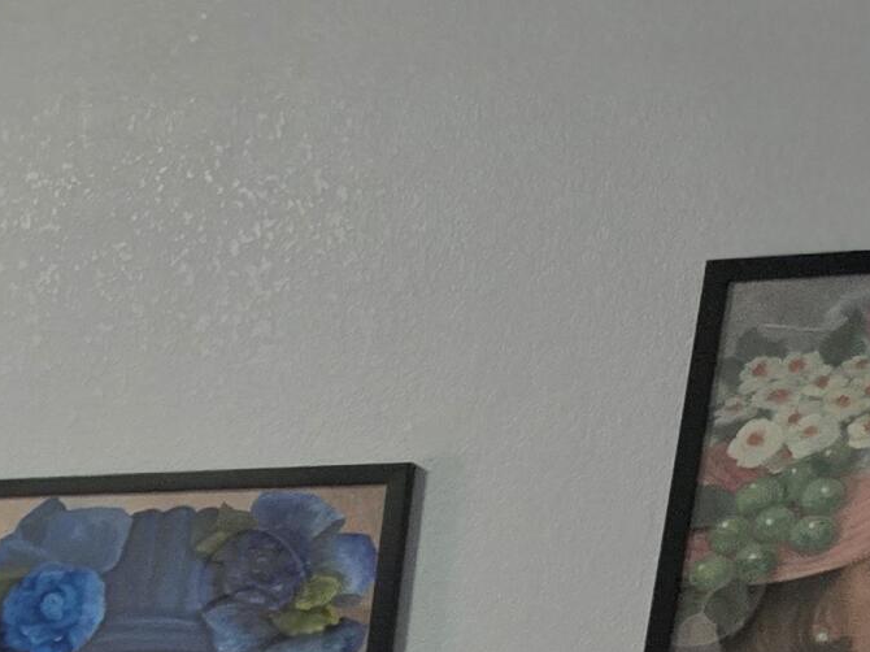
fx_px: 2588
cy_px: 1357
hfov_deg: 14.8
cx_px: -993
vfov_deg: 12.4
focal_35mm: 103
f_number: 1.7
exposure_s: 1/120
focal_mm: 6.3
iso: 500
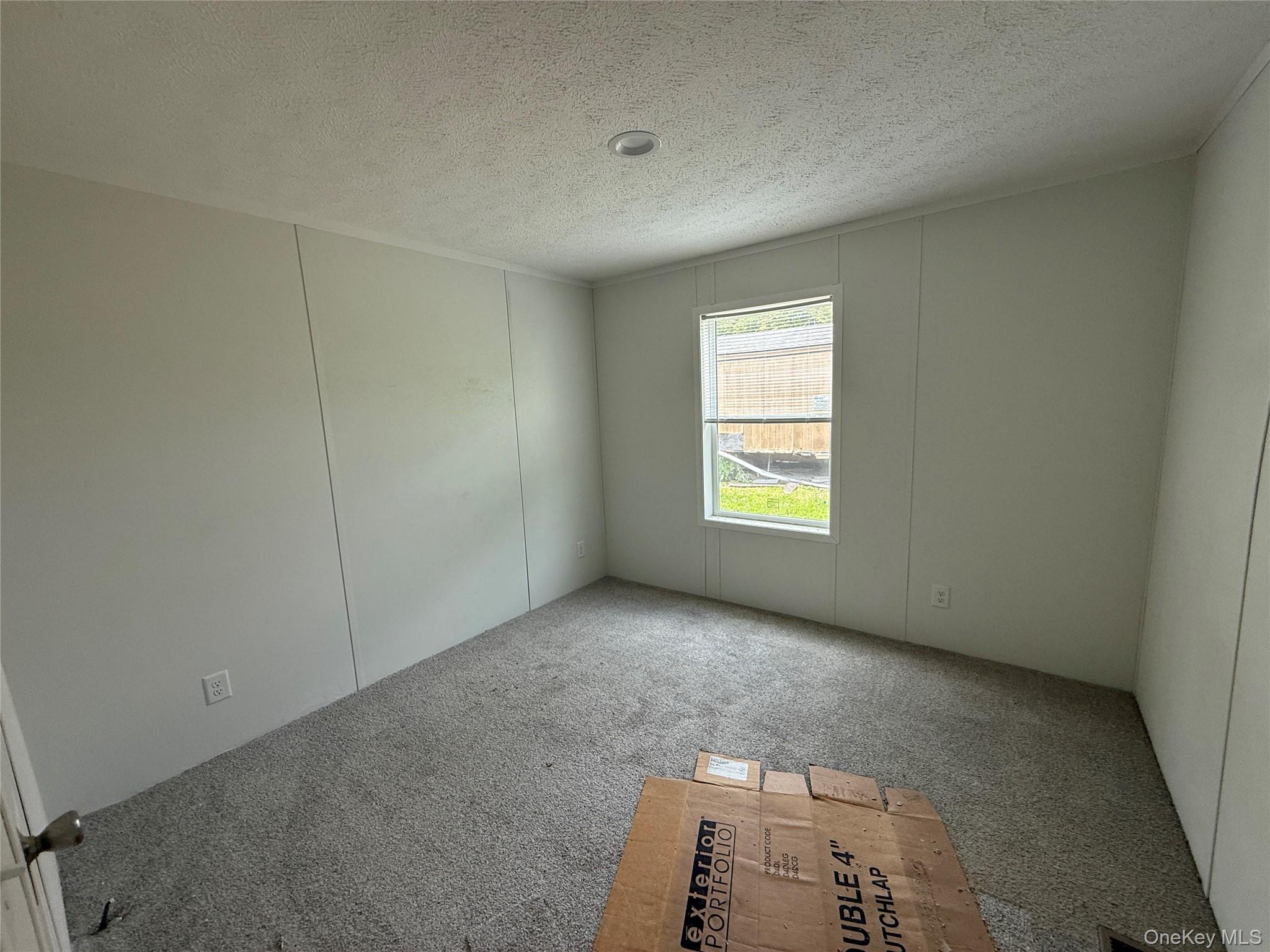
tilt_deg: -8.2
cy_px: 476
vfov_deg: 85.7
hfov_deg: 102.1
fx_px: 514
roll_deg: +2.7
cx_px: 635
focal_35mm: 14
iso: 80
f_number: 2.2
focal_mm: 2.22
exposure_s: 1/99
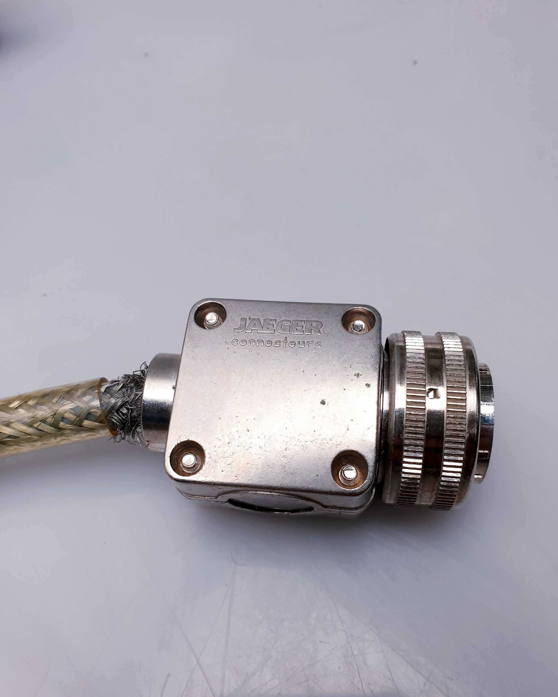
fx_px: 578
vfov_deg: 62.1
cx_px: 283
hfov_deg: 51.5
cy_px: 377
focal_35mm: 28
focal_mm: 4.3
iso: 64
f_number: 2.4
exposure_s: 1/100
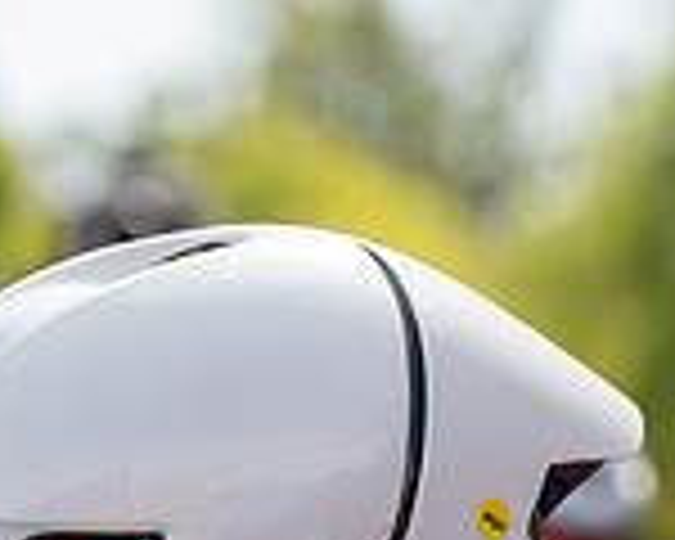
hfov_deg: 5.6
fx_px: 6852
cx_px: 54
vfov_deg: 4.5
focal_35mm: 343
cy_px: 720
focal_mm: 122
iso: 400
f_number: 5.6
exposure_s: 1/1000
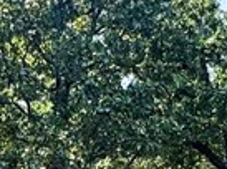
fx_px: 687
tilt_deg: -8.9
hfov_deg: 18.7
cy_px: 323
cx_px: 58
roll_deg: -0.4
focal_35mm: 105
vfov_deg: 12.5
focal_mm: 2.22
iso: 40
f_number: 2.2
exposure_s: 1/321
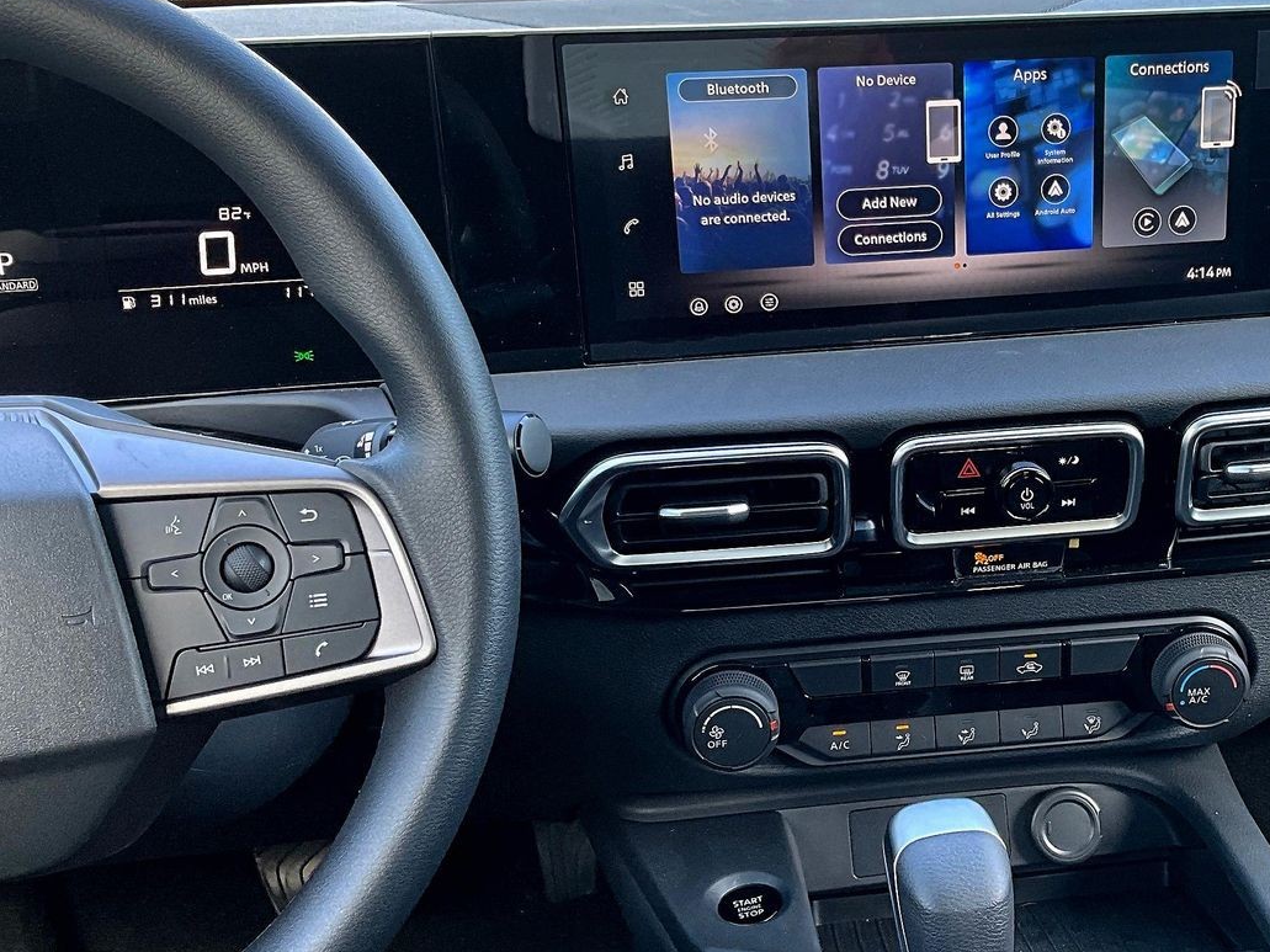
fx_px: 1651
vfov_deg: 32.2
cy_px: 470
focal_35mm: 45
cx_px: 925
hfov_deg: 41.1
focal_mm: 3
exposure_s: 1/120
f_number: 1.8
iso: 64
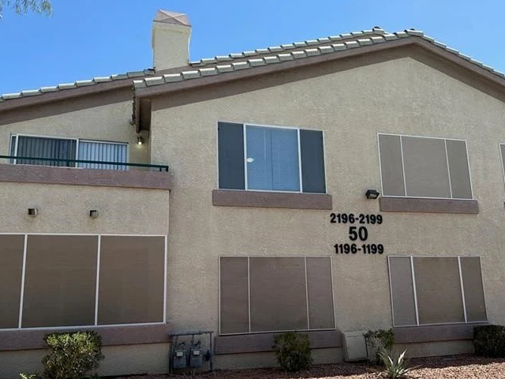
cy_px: 216
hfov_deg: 59.9
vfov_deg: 46.7
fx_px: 438
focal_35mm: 30
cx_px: 268
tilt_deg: +12.1
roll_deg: +2.2
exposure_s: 1/3058
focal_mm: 6.86
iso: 80
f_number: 1.78
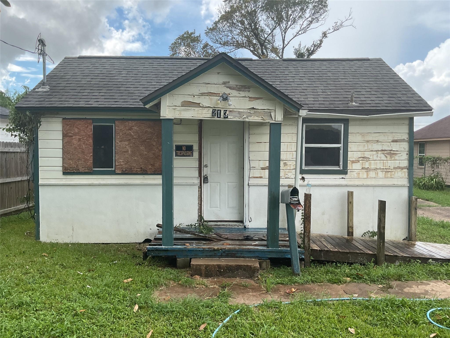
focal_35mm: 29
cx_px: 225
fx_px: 377
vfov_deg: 48.2
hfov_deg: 61.7
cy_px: 169
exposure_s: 1/439
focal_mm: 3
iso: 16
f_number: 1.8
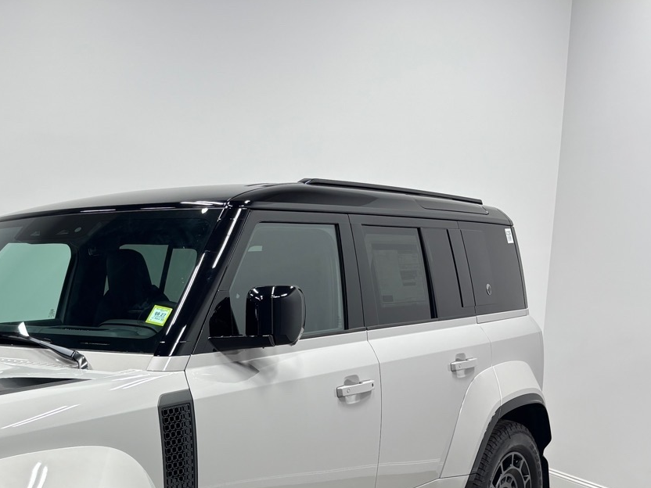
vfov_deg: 27.8
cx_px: 79
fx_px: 940
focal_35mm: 50
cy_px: 460
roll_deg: +0.6
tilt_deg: -11.4
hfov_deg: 36.1
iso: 40
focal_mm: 5.96
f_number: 1.6
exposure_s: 1/168
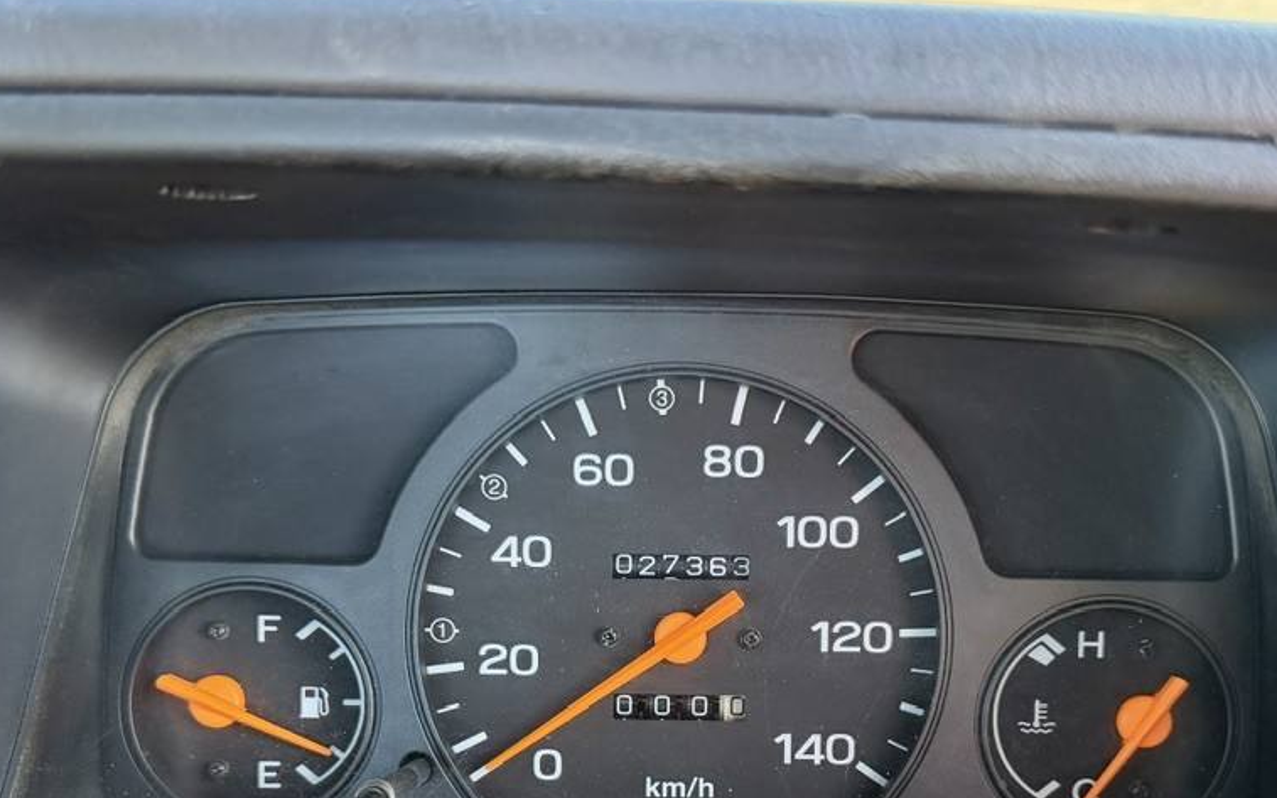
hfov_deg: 46.2
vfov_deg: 29.1
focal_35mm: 43
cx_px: 683
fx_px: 1496
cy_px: 653
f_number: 1.78
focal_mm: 6.76
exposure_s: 1/95
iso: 200
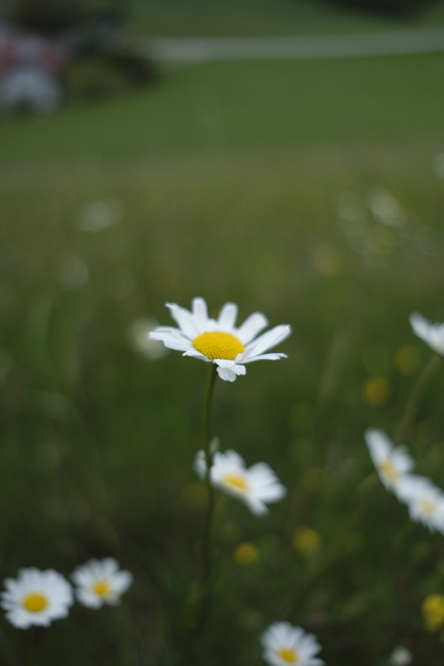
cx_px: 222
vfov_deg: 54.4
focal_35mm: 35
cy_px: 333
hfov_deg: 37.9
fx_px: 647
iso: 200
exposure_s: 1/5800
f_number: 2
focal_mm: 23
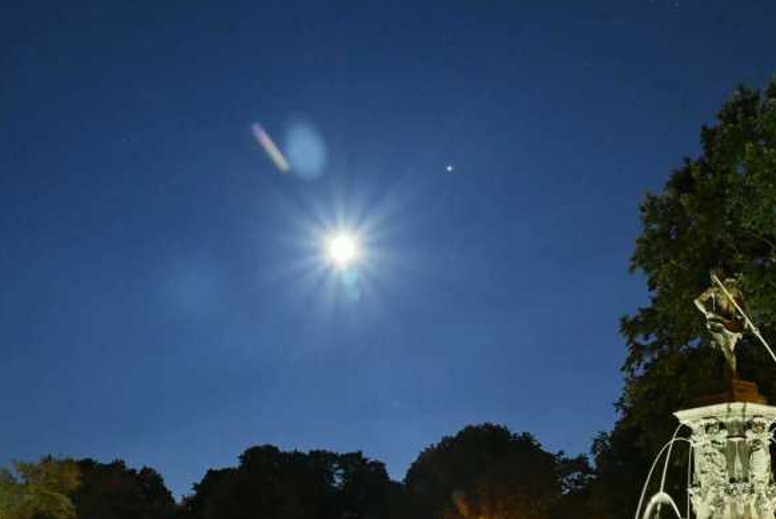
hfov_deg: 44.6
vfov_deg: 30.3
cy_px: 363
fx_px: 946
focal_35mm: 44
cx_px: 385
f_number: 9
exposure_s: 3
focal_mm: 17
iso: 4000
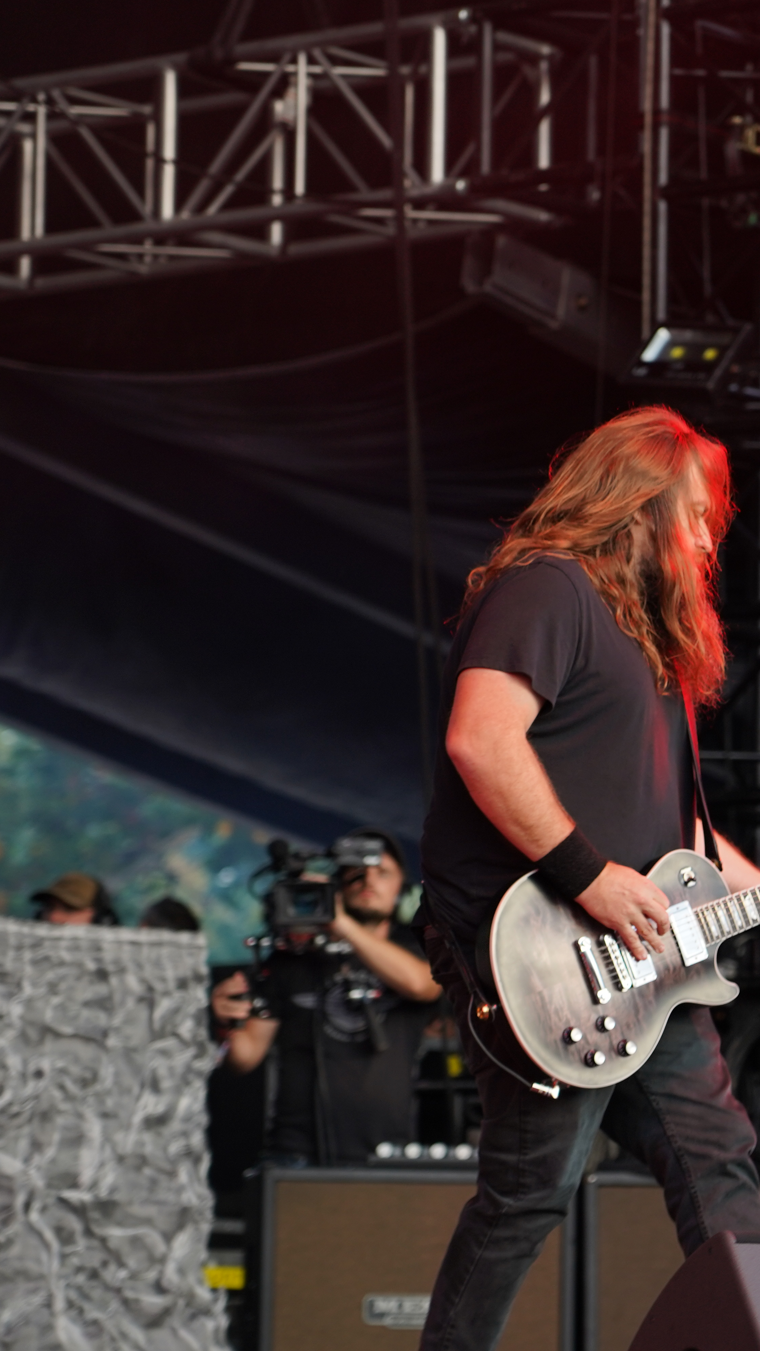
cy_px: 679
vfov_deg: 13.0
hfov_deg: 7.3
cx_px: 631
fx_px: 5947
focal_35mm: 166
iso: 400
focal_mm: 105
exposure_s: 1/125
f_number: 4
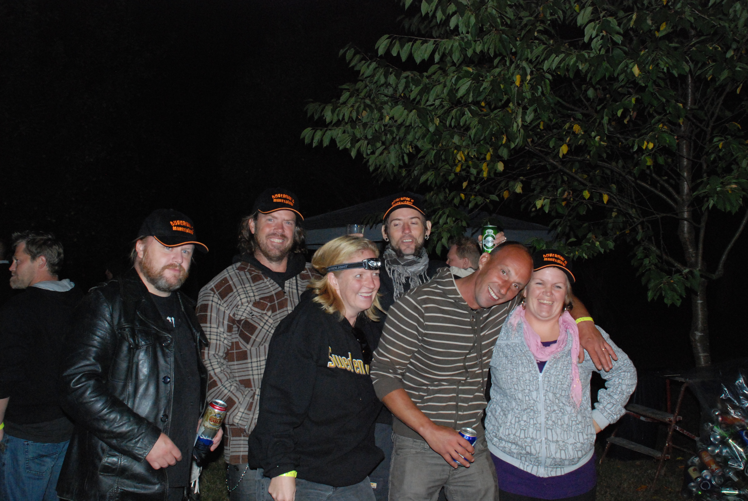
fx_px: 749
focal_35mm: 36
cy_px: 250
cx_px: 374
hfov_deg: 53.1
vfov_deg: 37.0
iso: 1600
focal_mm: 24
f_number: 5.6
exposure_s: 1/60
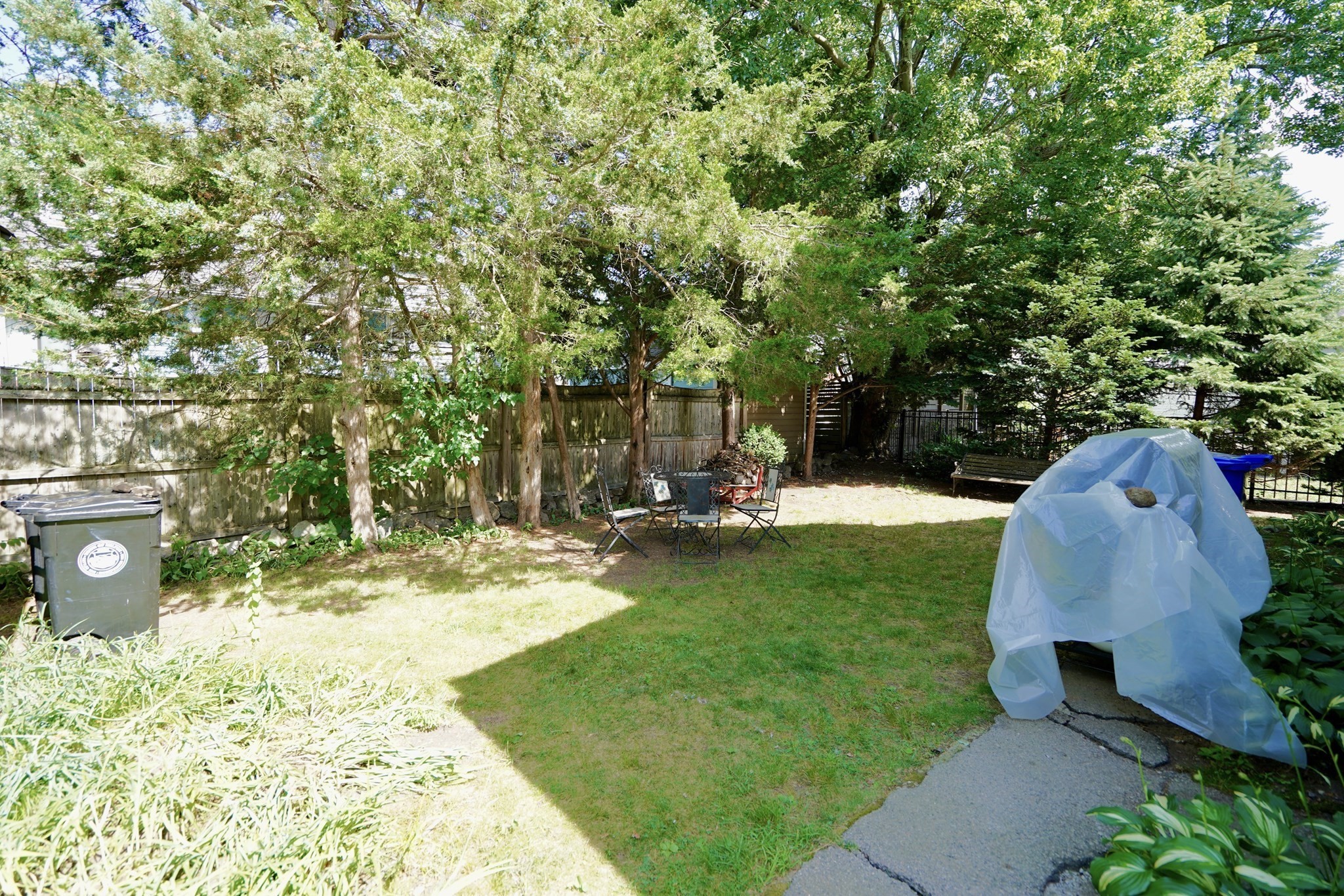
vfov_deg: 73.7
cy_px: 448
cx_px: 672
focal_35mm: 16
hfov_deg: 96.7
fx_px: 597
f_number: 4.5
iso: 100
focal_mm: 16
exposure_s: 1/80
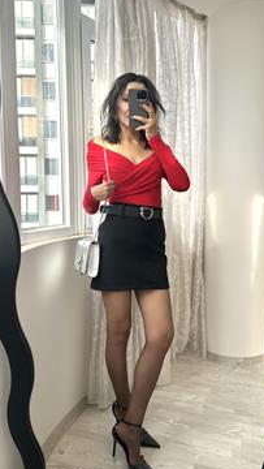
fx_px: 373
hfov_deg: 38.9
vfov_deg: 64.3
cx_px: 108
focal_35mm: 30
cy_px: 234
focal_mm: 6.86
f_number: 1.78
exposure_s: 1/604
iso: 80
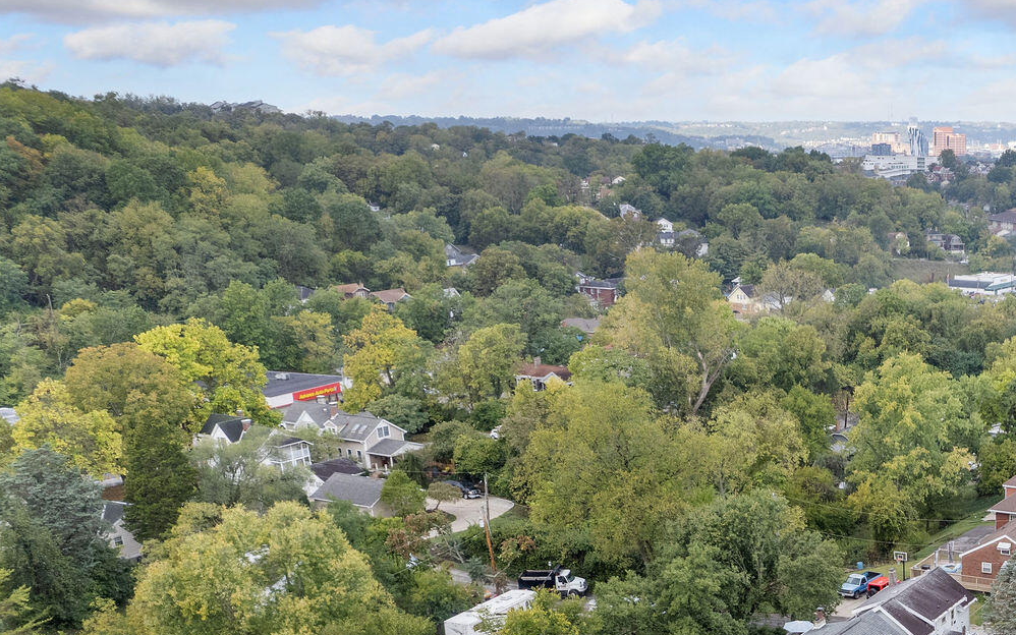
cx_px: 984
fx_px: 1274
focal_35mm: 46
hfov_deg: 39.1
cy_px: 626
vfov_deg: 26.6
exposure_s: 1/350
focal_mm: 8.38
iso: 100
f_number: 2.8
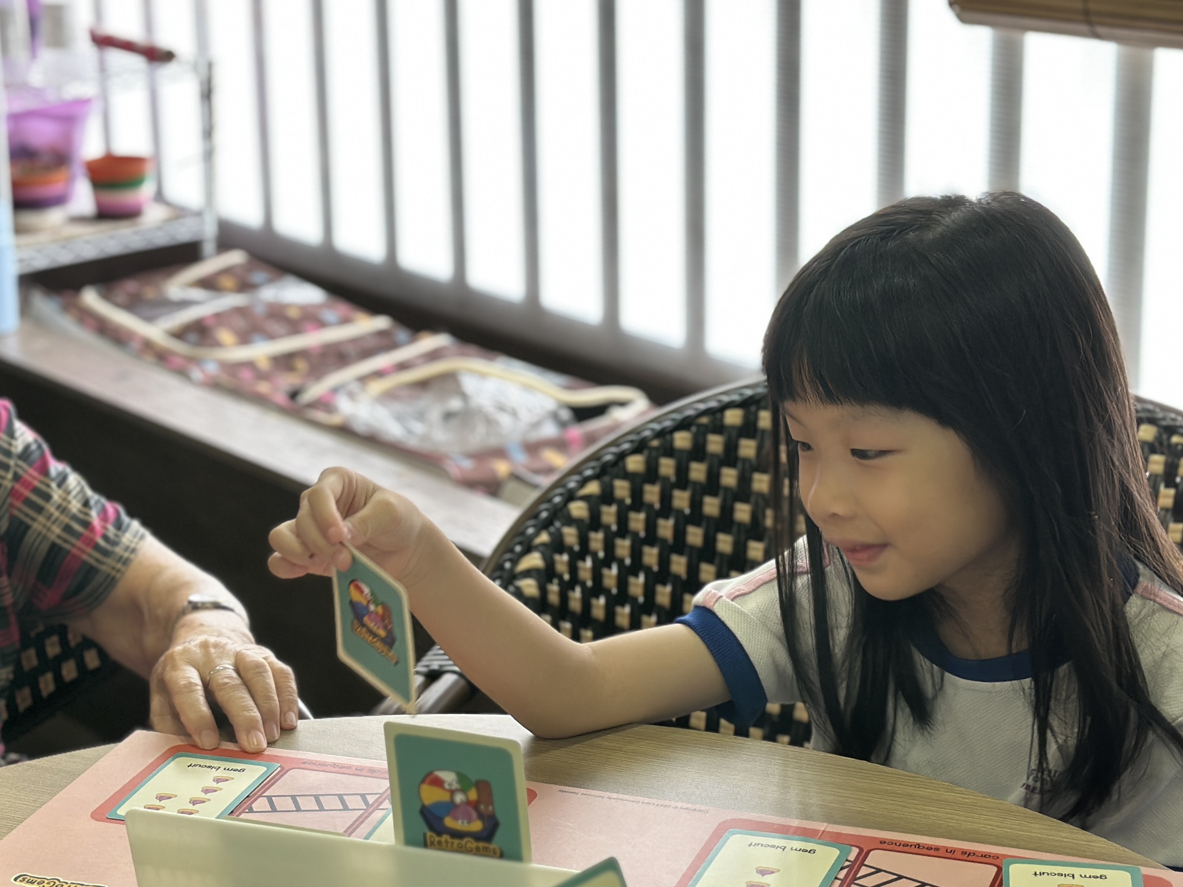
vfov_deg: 18.9
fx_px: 2666
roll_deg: +4.0
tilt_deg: -15.9
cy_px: 395
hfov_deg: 24.8
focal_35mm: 78
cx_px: 338
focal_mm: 6.86
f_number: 1.78
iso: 100
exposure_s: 1/50
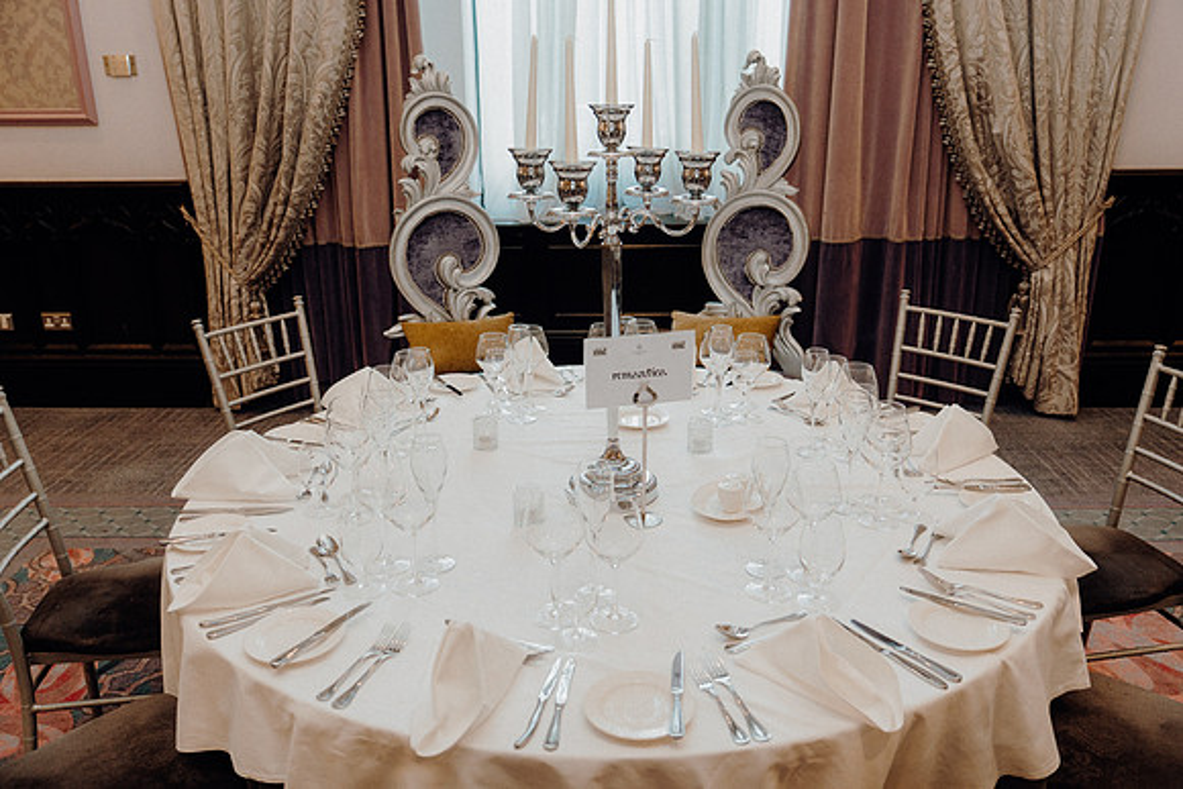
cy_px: 394
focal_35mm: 30
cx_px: 592
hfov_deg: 61.9
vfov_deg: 43.6
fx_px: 986
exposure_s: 1/160
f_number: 3.5
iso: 1600
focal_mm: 30
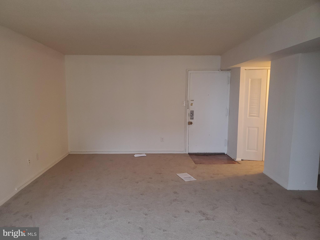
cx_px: 160
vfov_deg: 53.1
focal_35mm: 26
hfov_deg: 67.3
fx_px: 240
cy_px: 120
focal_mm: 4.3
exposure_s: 1/24
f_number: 1.5
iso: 125
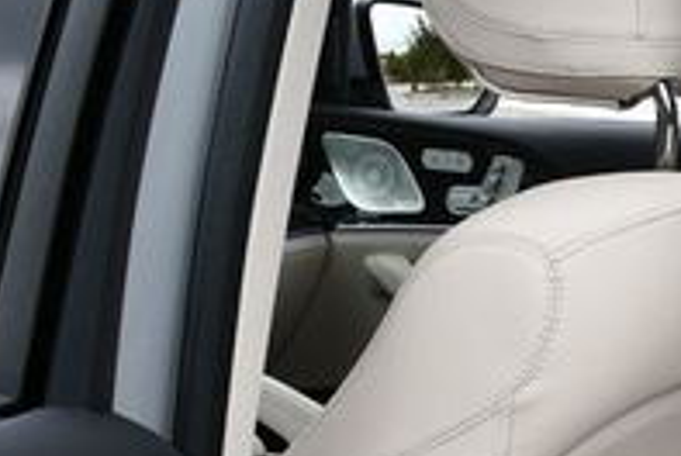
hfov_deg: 15.8
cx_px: 1068
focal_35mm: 117
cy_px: 691
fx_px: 2217
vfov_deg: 11.3
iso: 200
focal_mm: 18
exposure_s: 1/250
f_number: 7.1
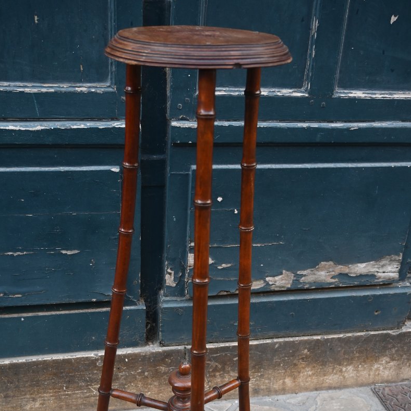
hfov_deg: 37.8
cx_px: 208
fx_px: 600
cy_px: 311
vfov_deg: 36.9
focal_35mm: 45
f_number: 3.8
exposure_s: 1/125
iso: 450
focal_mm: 23
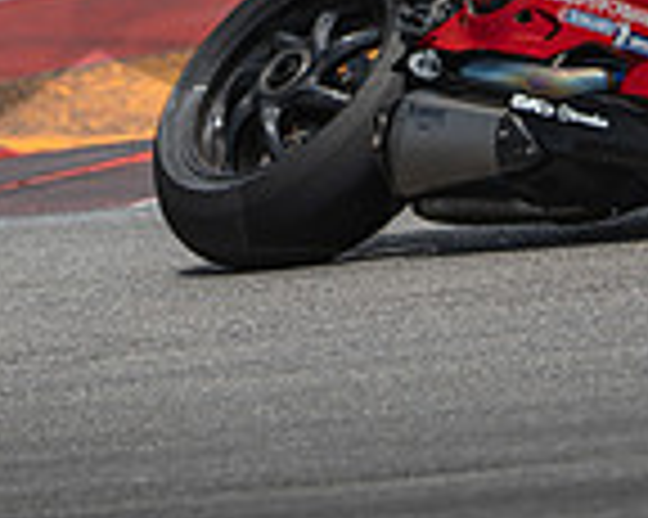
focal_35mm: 1137
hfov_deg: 1.7
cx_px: 315
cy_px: -300
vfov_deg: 1.4
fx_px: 21791
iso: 125
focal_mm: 200
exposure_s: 1/2000
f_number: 2.2
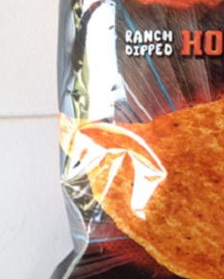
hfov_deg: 17.1
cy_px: -16
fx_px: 728
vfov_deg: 20.8
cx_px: 227
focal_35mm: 88
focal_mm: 4.28
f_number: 2.4
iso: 80
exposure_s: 1/30
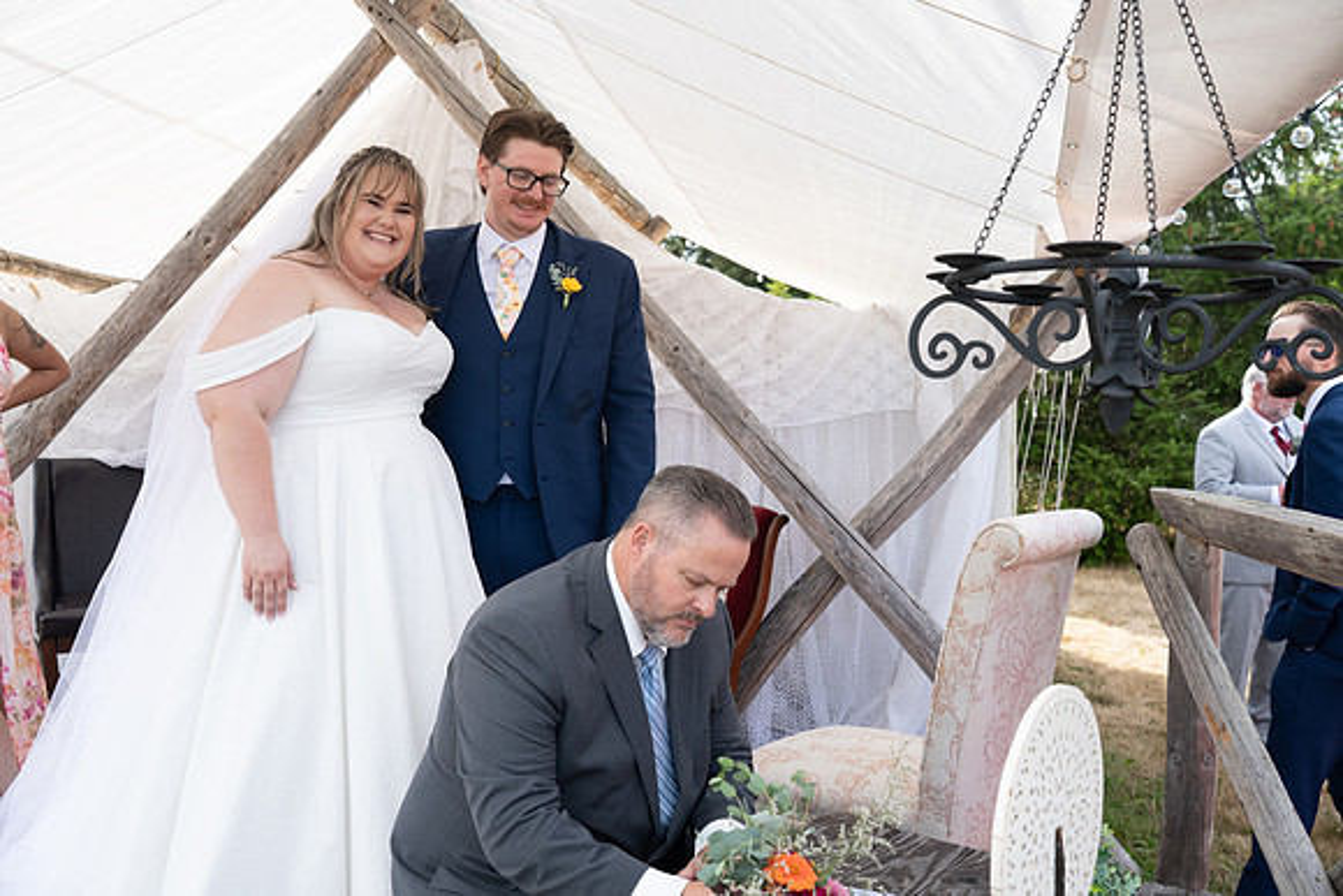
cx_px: 672
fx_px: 1306
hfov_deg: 54.4
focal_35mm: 35
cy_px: 448
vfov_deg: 37.9
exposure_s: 1/400
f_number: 5
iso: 400
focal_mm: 35
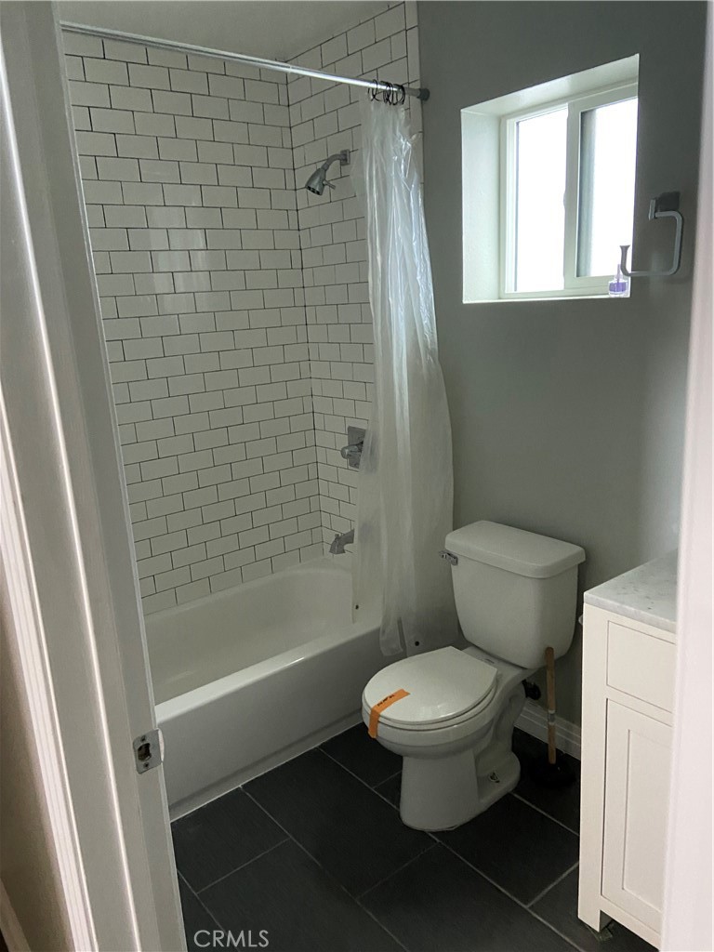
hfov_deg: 53.1
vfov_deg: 67.3
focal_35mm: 26
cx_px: 357
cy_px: 476
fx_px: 715
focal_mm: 4.25
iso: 400
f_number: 1.8
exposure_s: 1/40
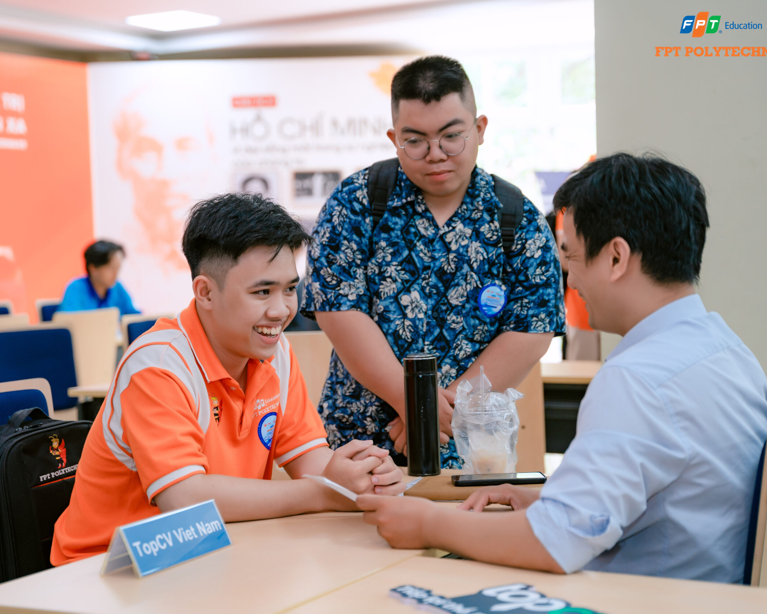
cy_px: 304
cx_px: 345
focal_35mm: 66
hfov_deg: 28.7
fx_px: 1499
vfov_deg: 23.1
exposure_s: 1/200
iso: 400
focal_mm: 57.9
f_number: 2.8
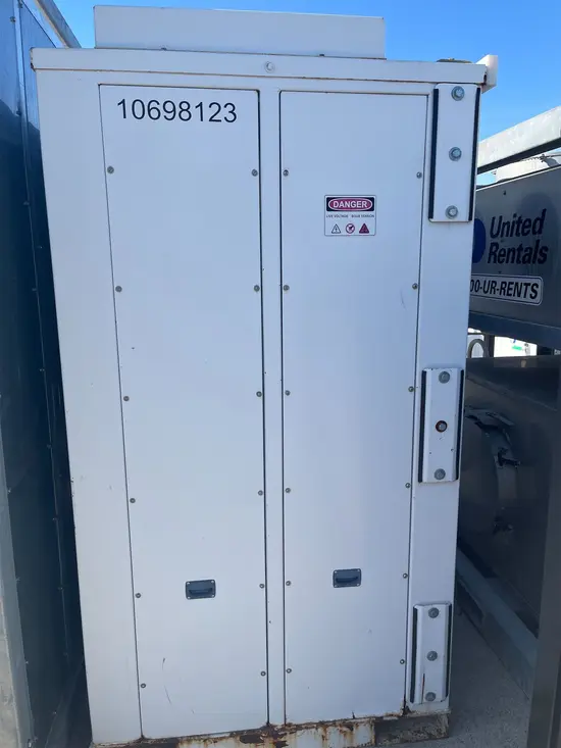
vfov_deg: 67.3
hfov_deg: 53.1
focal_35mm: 26
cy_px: 374
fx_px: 562
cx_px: 280
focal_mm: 5.1
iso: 50
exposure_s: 1/2222
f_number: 1.6
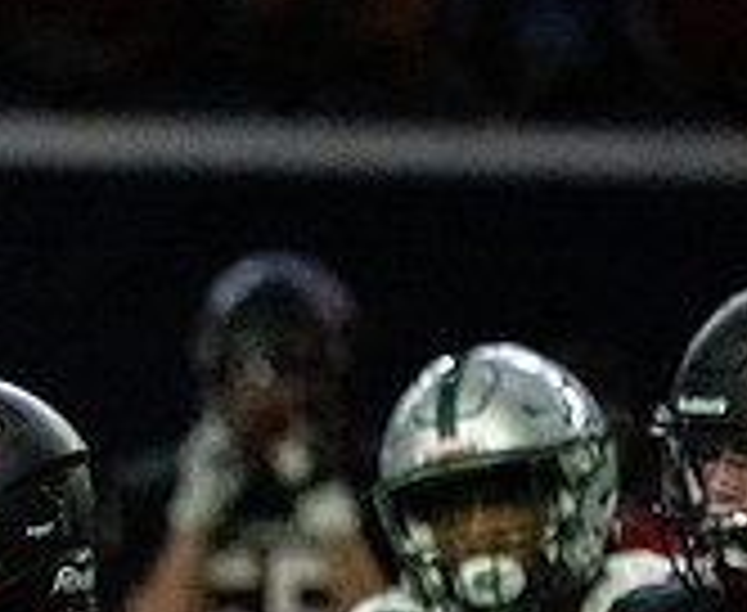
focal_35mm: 1728
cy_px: 1126
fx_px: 38565
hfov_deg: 1.1
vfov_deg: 0.9
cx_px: -756
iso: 12800
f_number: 5.6
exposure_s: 1/1250
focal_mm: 400
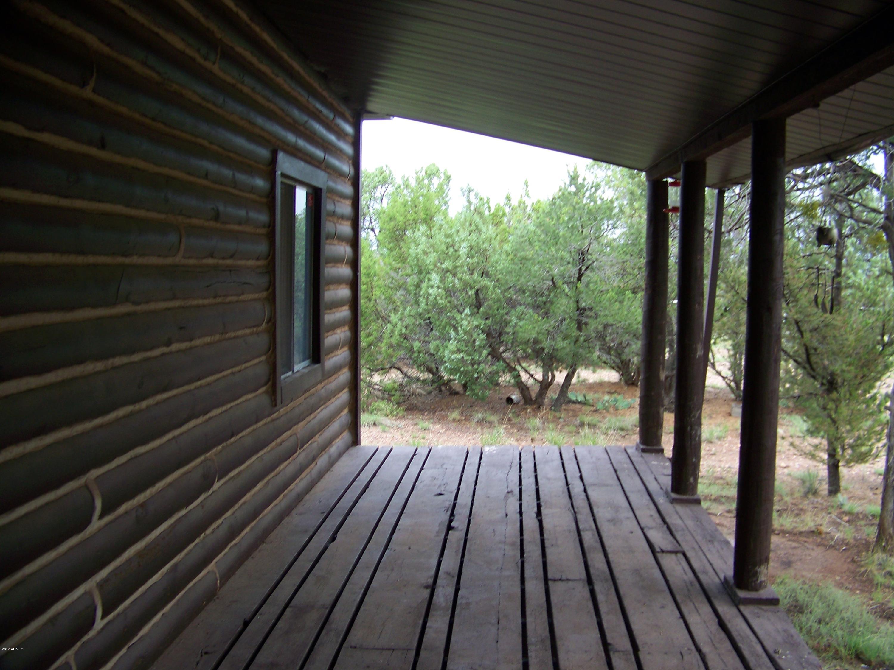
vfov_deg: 39.7
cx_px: 447
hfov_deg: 51.4
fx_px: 930
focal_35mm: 36
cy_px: 335
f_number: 2.8
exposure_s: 1/100
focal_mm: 5.85
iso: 64
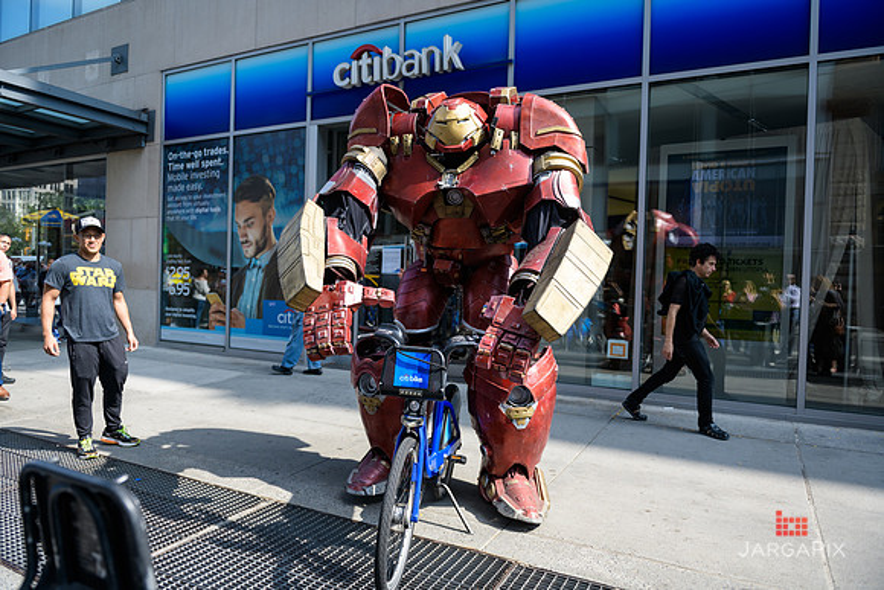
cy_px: 295
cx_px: 442
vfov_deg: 53.2
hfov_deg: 73.7
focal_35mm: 24
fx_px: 589
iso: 200
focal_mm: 24
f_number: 3.2
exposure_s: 1/1250
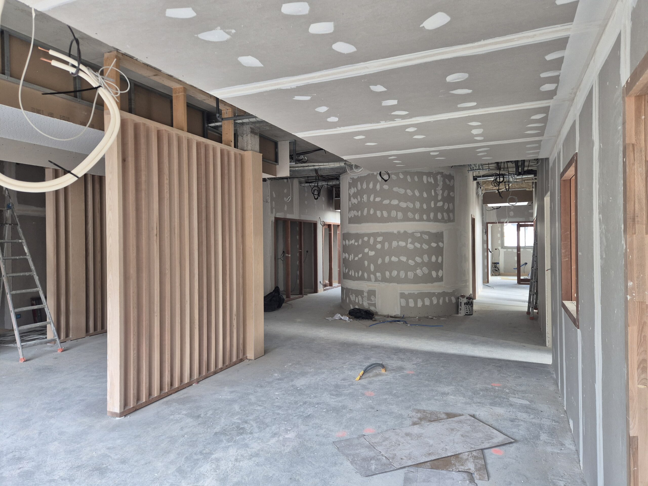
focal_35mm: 23
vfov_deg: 58.9
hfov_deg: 73.9
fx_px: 431
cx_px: 324
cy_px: 243
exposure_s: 1/100
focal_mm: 5.4
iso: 125
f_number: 1.8
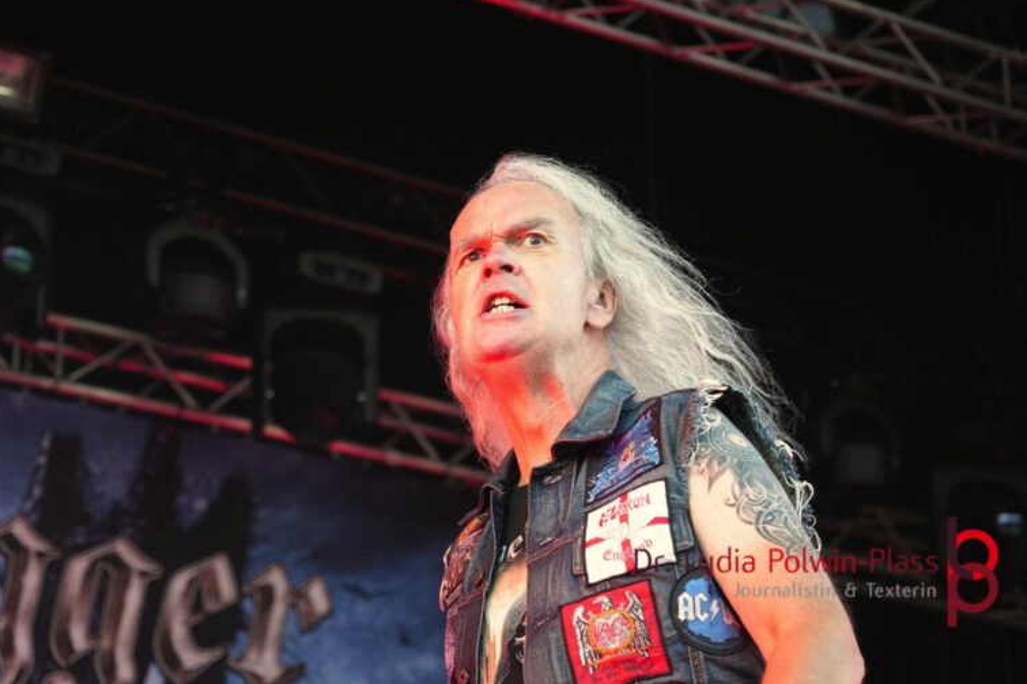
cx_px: 514
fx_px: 3308
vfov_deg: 11.8
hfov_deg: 17.6
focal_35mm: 116
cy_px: 341
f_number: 5
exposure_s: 1/160
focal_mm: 76
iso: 1600
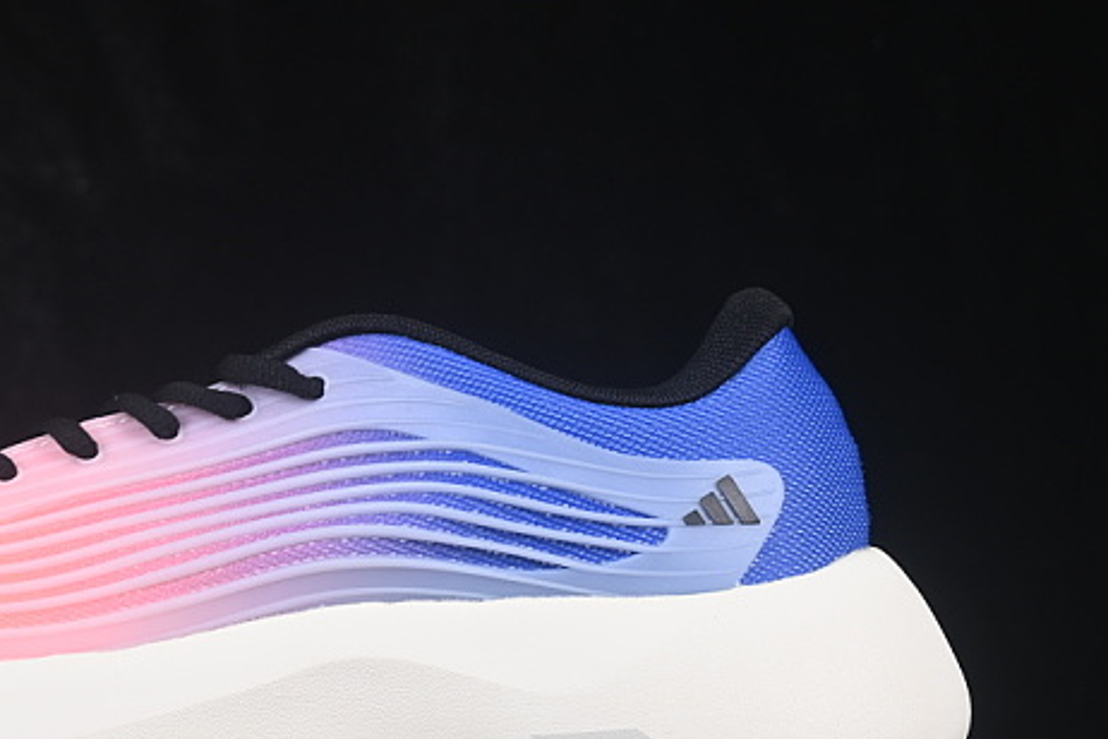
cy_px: 440
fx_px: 4001
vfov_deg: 10.5
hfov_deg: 15.7
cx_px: 288
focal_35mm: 130
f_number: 8
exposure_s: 1/80
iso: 160
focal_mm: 50
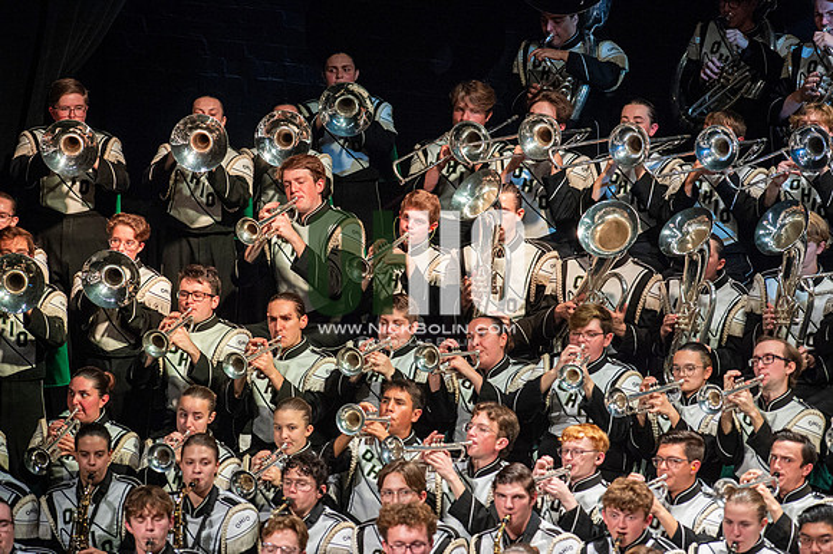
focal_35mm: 300
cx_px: 416
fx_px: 6937
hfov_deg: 6.9
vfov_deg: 4.6
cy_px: 277
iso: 5000
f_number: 5.6
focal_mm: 300
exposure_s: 1/400
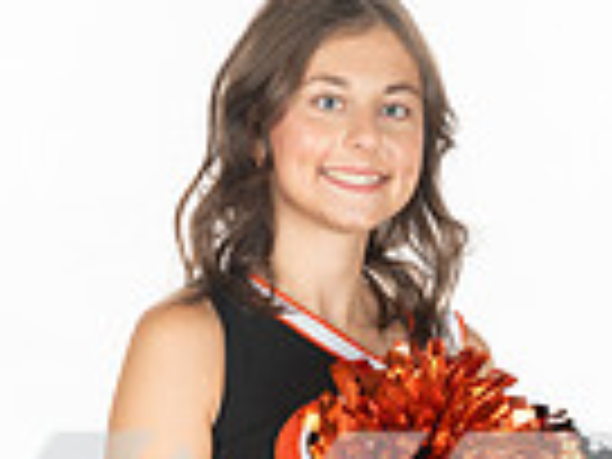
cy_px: 891
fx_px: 3253
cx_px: 374
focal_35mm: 184
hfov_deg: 10.7
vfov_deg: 7.8
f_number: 8
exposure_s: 1/320
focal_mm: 58
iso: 800
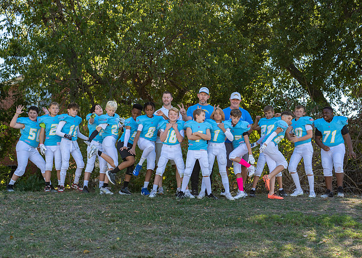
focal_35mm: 57
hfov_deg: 34.6
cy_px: 128
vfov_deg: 25.1
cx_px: 183
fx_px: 582
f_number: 2.5
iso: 100
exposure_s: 1/640
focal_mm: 50
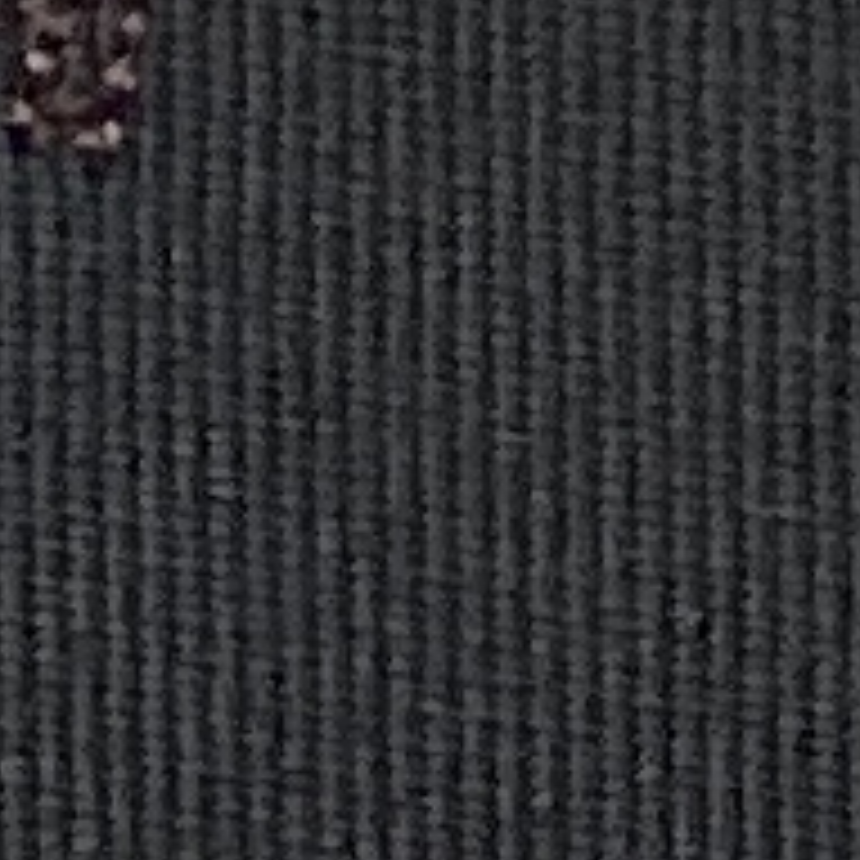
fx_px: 2895
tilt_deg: -16.7
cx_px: 50
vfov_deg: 15.1
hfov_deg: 16.6
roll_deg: +31.5
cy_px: -599
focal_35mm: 103
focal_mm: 4.25
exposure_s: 1/121
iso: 125
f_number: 1.8
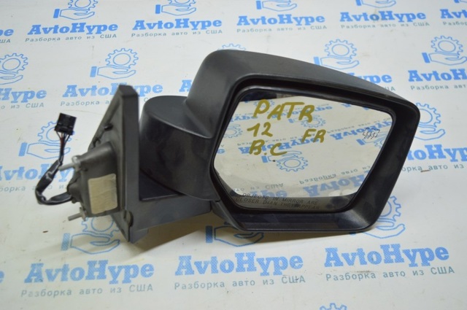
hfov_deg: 49.6
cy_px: 155
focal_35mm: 39
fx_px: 505
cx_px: 234
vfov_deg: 34.1
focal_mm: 26
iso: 400
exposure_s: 1/40
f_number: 4
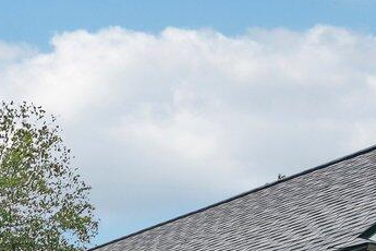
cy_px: 508
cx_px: -153
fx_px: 867
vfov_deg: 13.8
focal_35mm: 83
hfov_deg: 21.4
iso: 100
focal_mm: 14
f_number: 8
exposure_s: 1/180
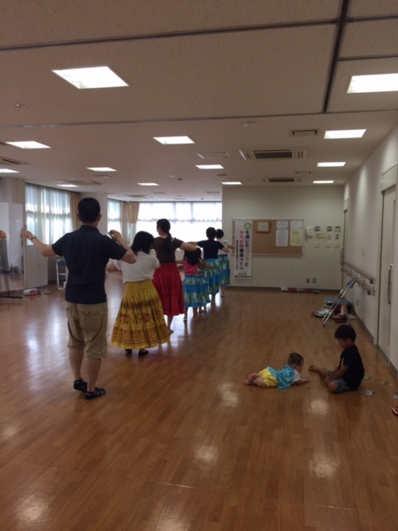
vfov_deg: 61.7
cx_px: 199
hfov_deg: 48.2
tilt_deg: -4.9
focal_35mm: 29
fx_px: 445
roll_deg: -0.6
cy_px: 266
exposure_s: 1/120
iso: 32
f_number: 2.2
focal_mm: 4.15
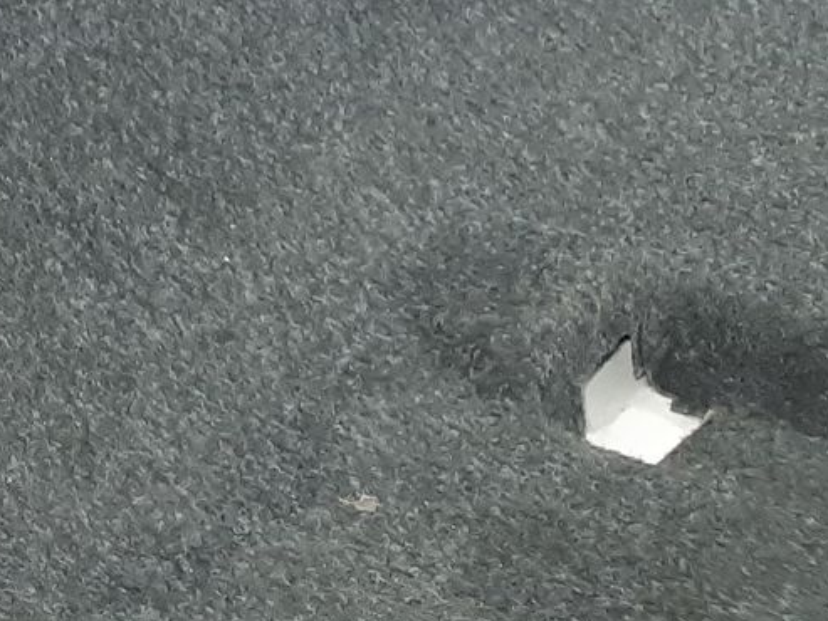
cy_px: -411
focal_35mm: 93
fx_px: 2225
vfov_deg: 14.4
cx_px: -558
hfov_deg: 17.8
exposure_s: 1/33
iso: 160
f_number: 1.7
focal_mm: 3.93
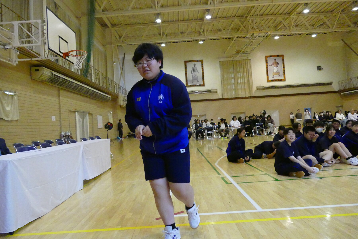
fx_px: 249
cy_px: 120
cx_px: 179
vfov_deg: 51.3
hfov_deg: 71.5
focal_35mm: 25
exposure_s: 1/320
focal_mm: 9.12
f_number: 2.8
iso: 6400
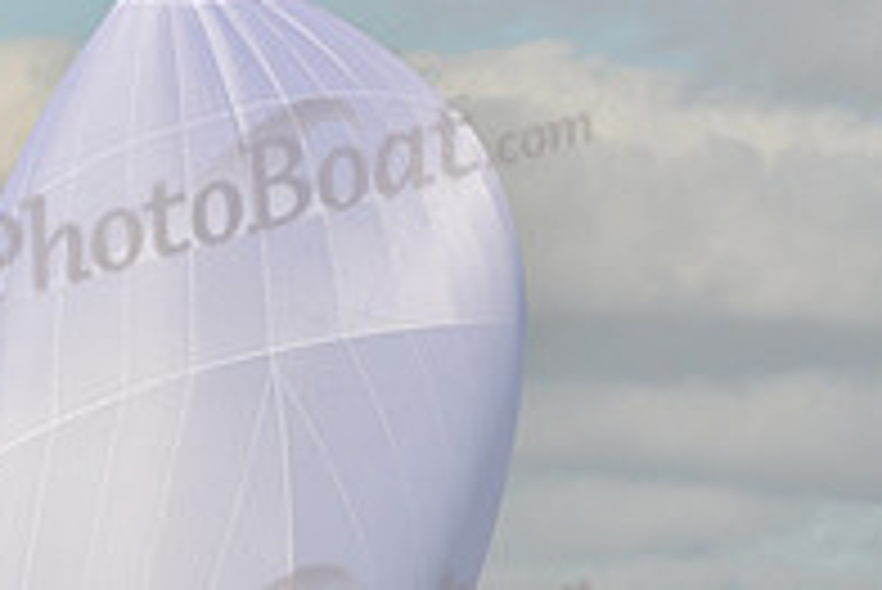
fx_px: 14514
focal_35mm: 592
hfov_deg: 3.5
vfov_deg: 2.3
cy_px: 489
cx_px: -270
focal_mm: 200
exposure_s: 1/1250
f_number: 8
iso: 250
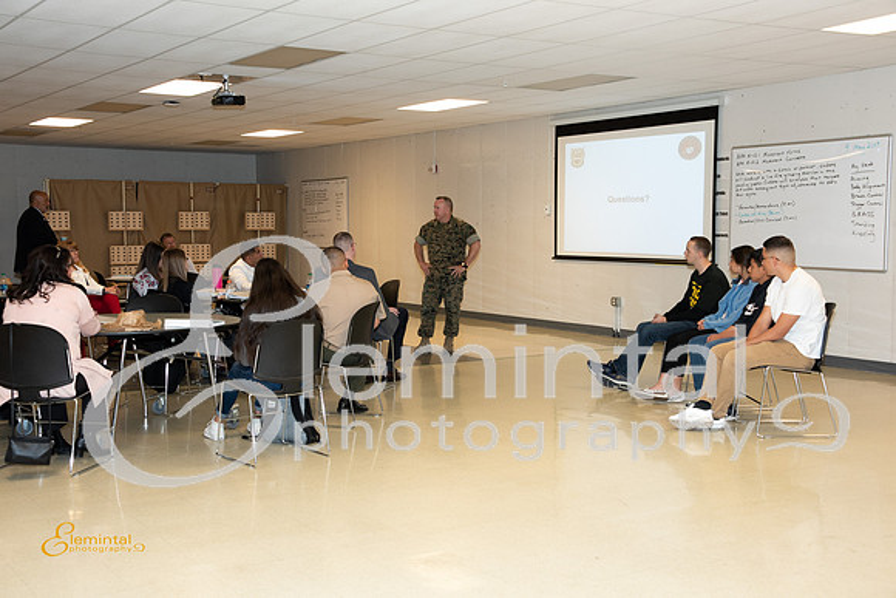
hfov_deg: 44.5
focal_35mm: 44
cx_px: 448
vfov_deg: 30.5
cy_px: 299
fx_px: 1095
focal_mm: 44
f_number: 8
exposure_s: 1/60
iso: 1250
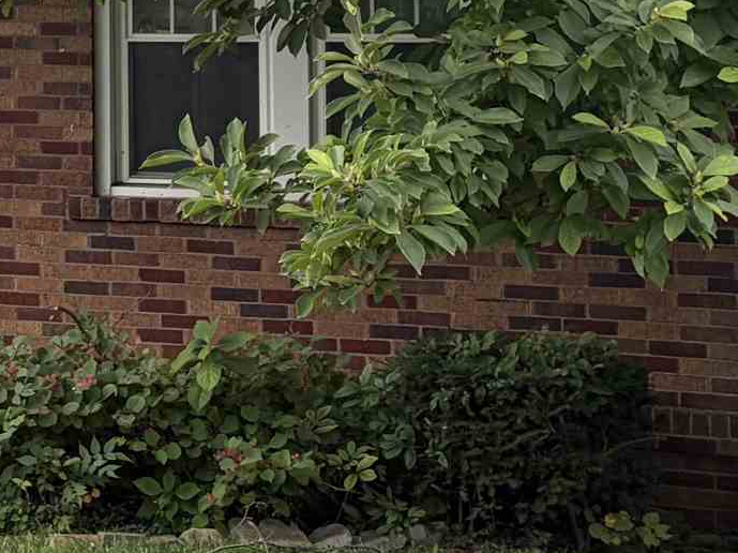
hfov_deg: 14.9
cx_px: -564
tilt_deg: +7.3
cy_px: -158
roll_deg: -0.6
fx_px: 2472
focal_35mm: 116
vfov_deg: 12.4
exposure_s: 1/850
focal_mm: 5.96
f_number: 1.6
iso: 64
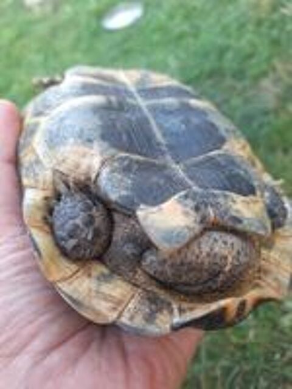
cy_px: 194
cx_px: 146
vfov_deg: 73.9
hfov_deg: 58.9
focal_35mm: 23
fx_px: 259
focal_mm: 5.54
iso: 80
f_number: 1.8
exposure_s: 1/50
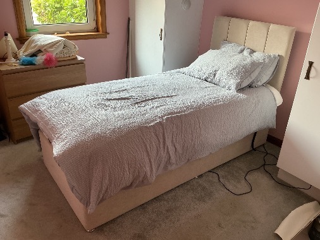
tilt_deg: -24.6
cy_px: 120
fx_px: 268
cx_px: 160
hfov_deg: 61.6
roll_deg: -2.0
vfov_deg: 48.3
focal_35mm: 29
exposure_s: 1/60
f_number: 1.8
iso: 64
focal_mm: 3
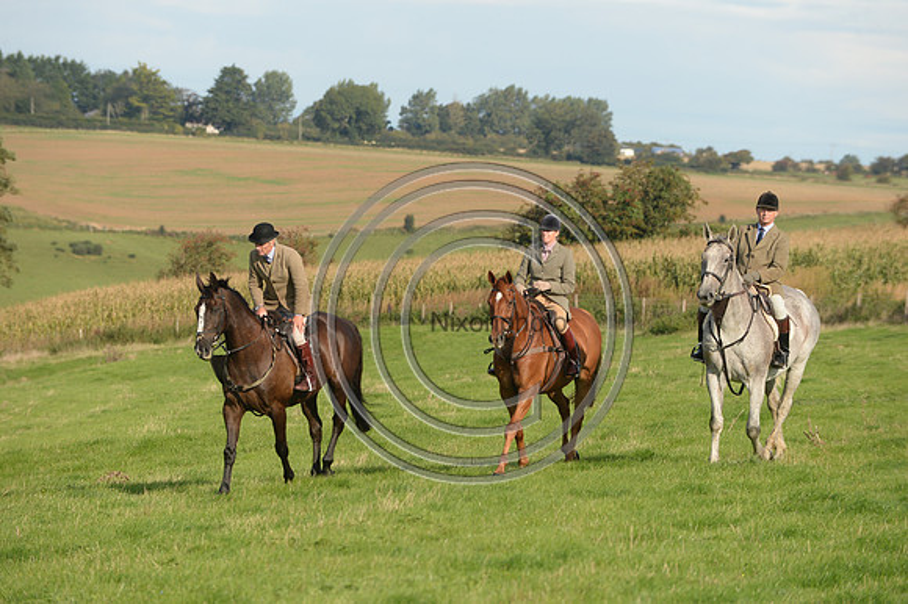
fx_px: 5041
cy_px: 302
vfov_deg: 6.9
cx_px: 454
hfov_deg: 10.3
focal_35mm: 200
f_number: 5
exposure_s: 1/1250
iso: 450
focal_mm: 200
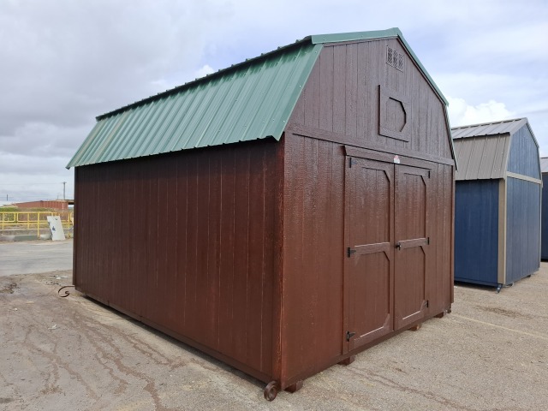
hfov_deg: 73.9
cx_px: 274
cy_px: 206
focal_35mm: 23
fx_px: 364
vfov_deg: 58.9
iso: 50
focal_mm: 5.54
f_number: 1.8
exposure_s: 1/1393
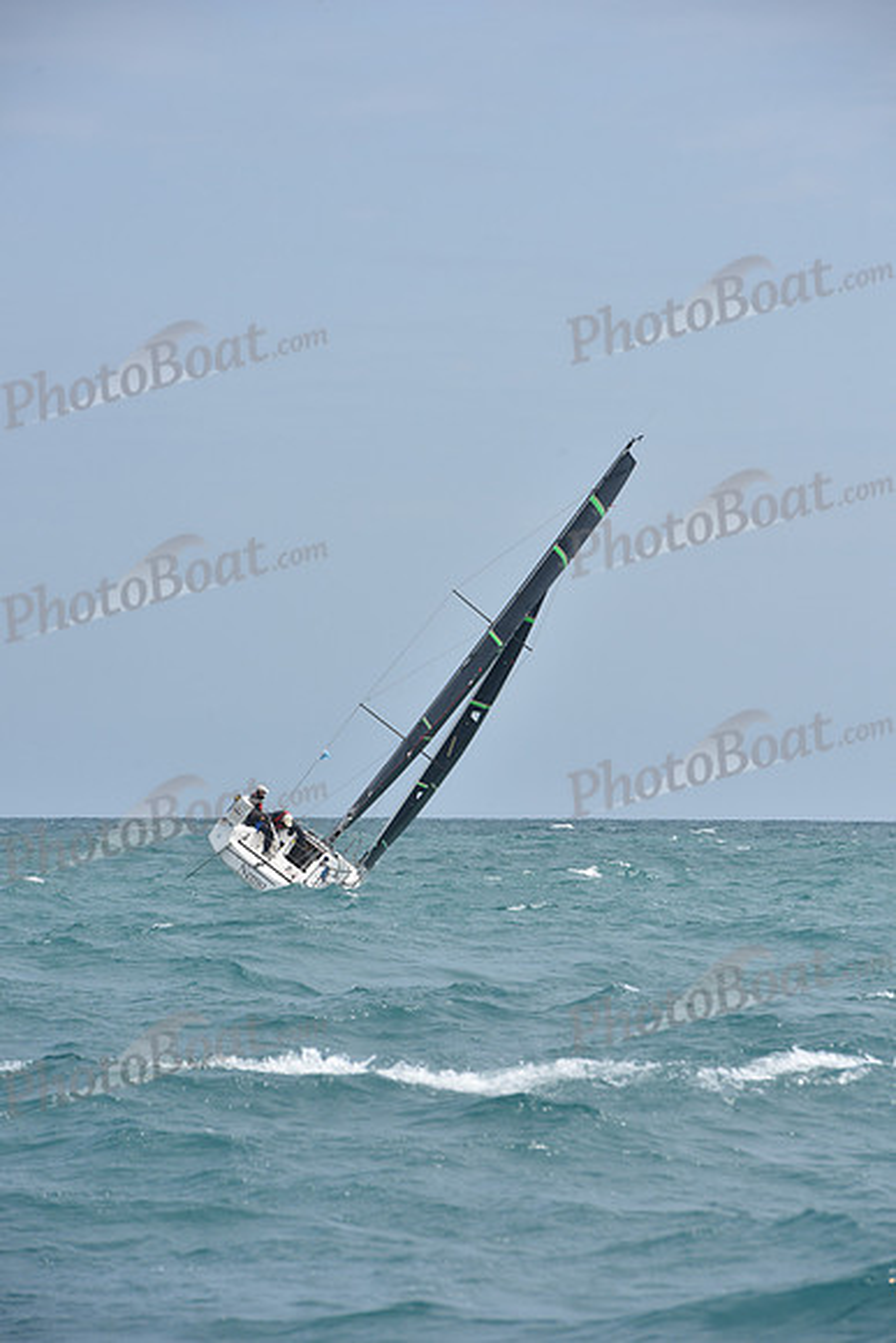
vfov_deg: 10.3
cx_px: 448
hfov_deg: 6.9
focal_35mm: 200
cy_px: 672
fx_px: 7462
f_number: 11
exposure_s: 1/800
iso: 250
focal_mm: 200
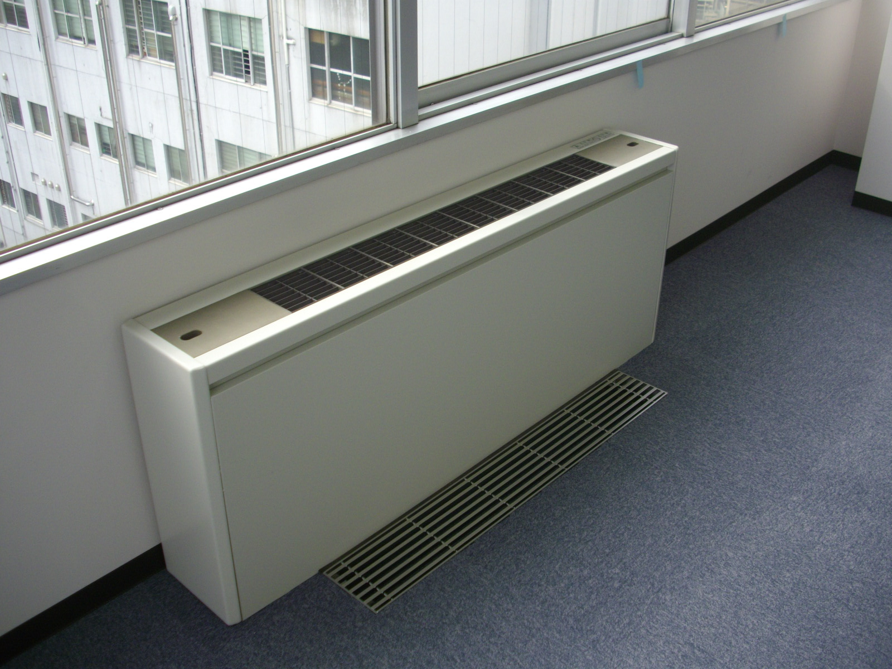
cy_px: 334
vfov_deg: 38.7
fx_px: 953
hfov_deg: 50.1
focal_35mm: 37
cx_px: 446
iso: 100
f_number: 2.8
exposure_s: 1/320
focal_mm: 6.2
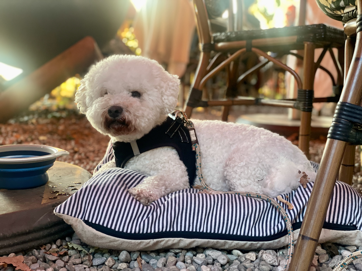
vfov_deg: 28.0
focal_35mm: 52
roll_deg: -2.5
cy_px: 136
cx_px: 181
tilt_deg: -6.8
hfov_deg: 36.8
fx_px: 544
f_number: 2
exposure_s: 1/40
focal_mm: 6
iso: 250
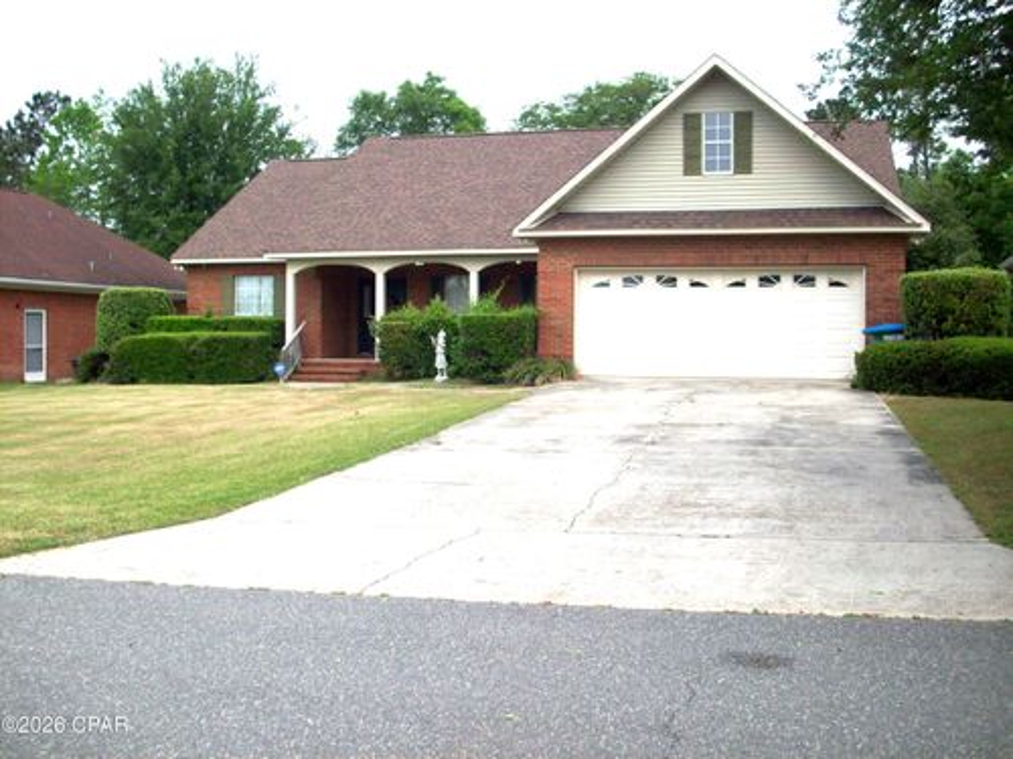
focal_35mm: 37
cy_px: 380
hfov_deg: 50.1
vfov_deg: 38.7
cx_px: 506
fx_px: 1083
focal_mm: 6.2
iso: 80
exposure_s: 1/322
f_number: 5.6
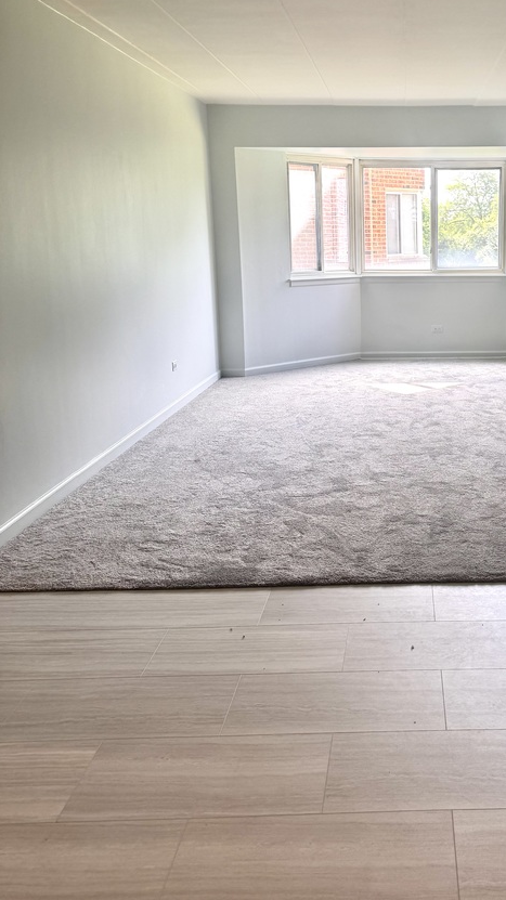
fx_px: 812
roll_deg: +0.8
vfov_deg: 57.7
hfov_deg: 33.2
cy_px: 367
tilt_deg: -8.3
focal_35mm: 34
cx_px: 437
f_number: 1.78
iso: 64
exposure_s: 1/120
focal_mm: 6.76
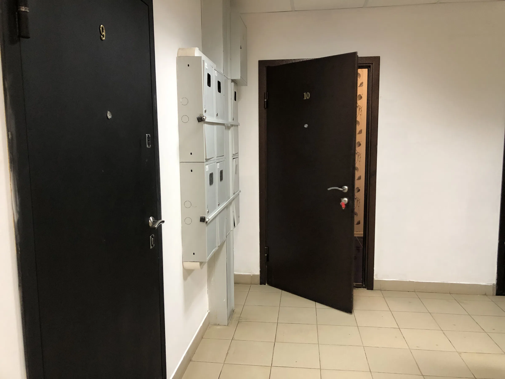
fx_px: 408
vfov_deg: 49.7
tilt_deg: -7.1
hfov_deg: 63.4
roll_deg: +0.1
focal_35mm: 28
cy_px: 190
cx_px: 252
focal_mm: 4
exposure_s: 1/50
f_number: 1.8
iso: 320
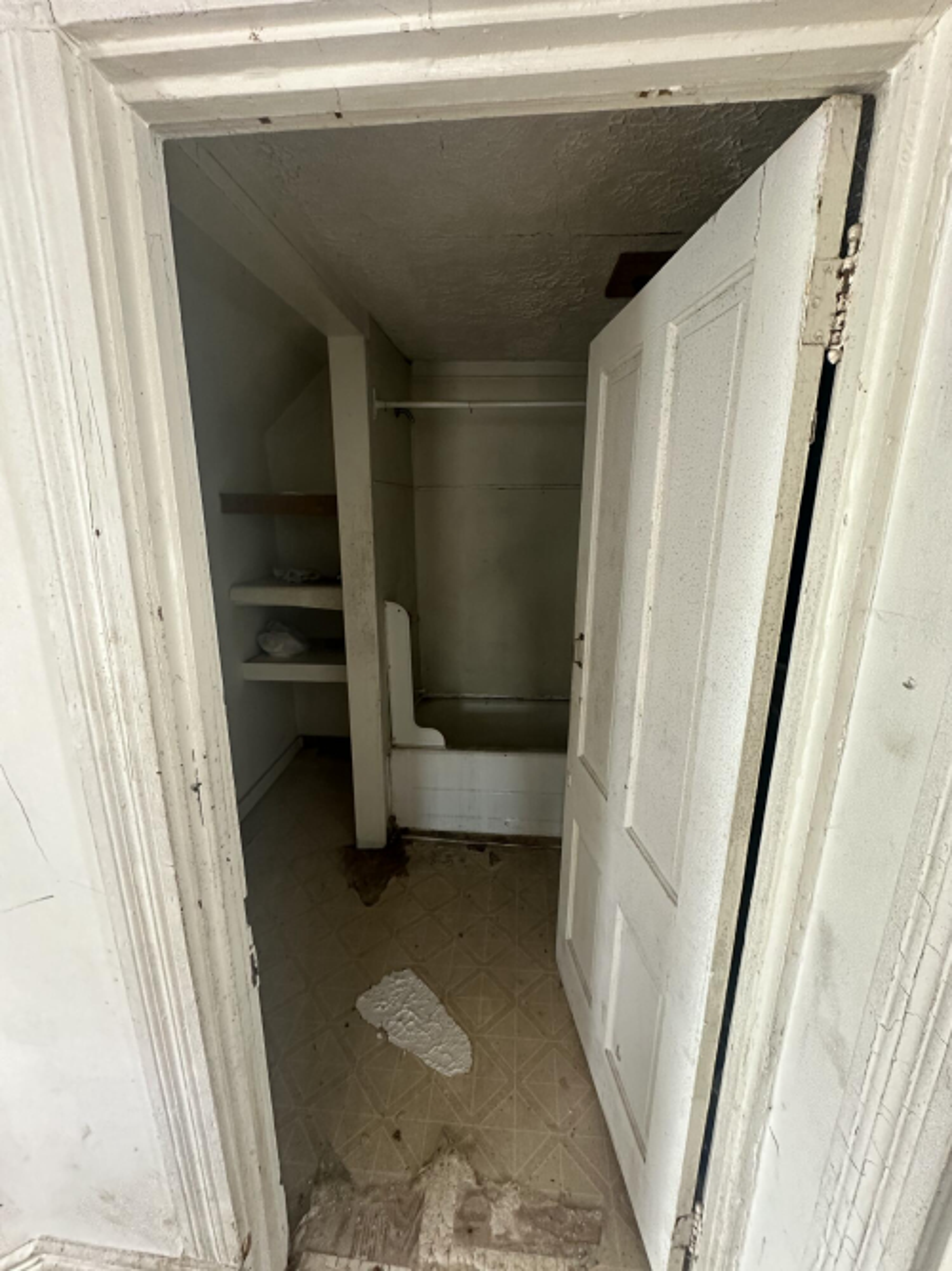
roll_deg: +0.2
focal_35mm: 14
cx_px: 476
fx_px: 514
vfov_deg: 102.1
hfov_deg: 85.7
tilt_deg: -12.8
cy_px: 636
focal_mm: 2.22
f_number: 2.2
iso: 320
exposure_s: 1/62
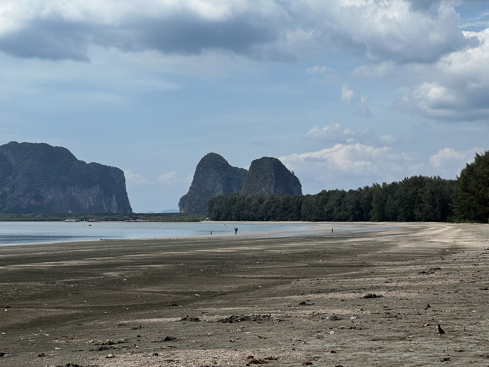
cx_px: 244
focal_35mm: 77
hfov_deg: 25.3
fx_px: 1088
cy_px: 184
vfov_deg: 19.1
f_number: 2.8
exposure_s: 1/1119
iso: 32
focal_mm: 9
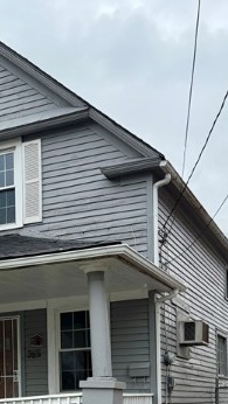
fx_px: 622
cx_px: 15
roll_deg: +0.1
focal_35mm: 58
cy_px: 385
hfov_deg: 20.3
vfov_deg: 33.5
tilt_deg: +1.7
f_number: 1.78
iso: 100
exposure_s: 1/2525
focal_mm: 6.76
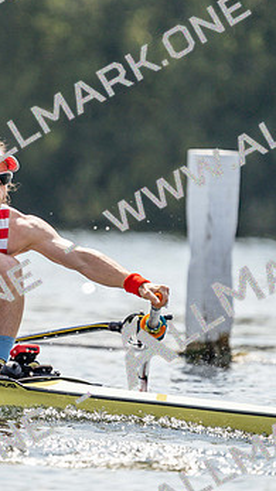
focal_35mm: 819
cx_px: 0
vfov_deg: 2.6
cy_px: 255
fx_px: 10663
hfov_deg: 1.5
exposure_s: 1/1600
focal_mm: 467
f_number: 6.3
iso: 250
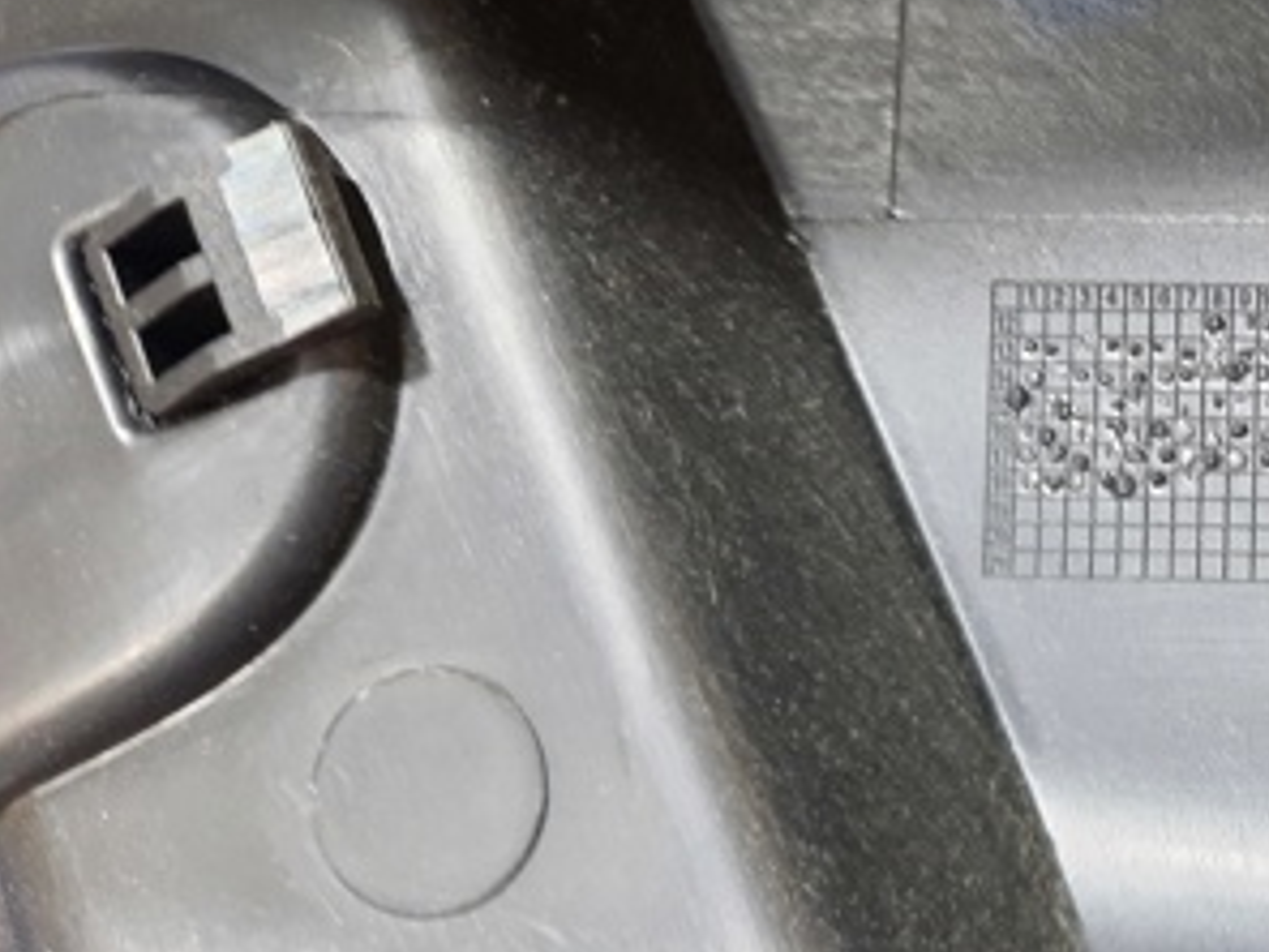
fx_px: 1980
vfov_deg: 27.0
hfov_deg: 31.8
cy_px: 412
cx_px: 1368
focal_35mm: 54
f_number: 2
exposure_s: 1/25
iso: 320
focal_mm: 4.6
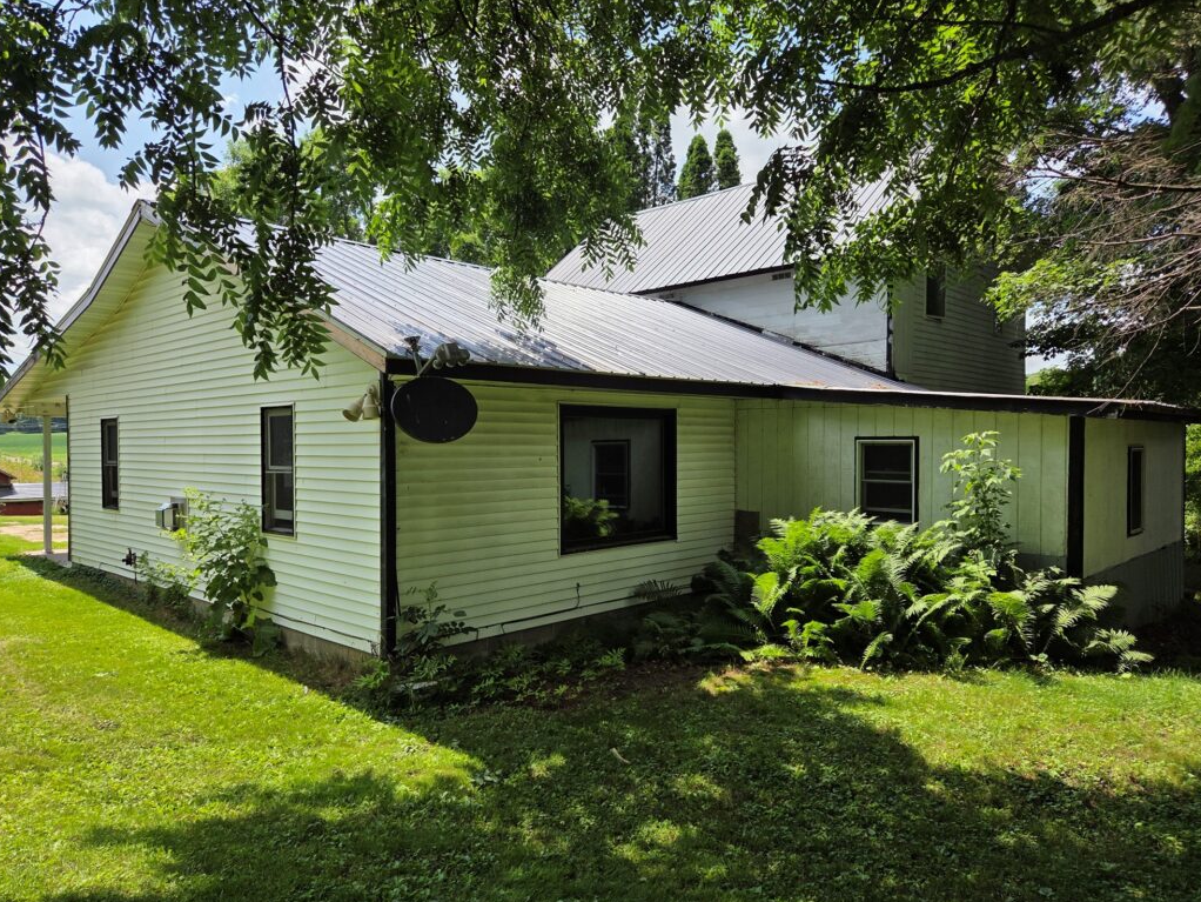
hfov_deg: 71.6
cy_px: 446
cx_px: 595
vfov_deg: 56.8
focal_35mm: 24
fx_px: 833
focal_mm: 5.4
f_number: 1.8
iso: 80
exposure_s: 1/3988
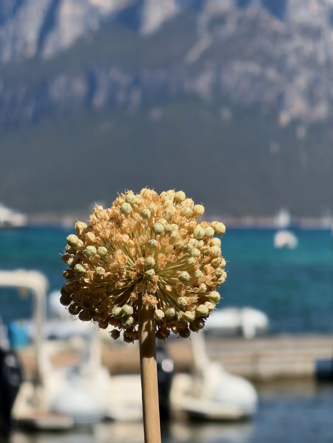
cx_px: 166
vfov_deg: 9.9
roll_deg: -0.4
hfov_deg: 7.4
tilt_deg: -0.7
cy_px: 222
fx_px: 2565
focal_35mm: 200
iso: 16
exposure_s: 1/688
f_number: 2.8
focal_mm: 16.89
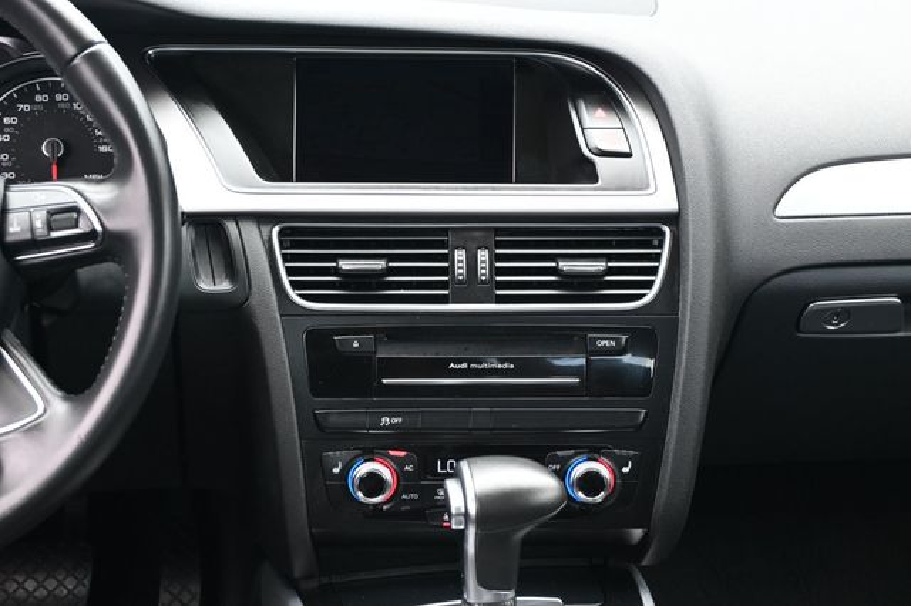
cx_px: 456
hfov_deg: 34.2
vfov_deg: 23.2
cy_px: 303
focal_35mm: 58
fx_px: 1480
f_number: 5.6
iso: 1250
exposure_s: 1/125
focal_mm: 39
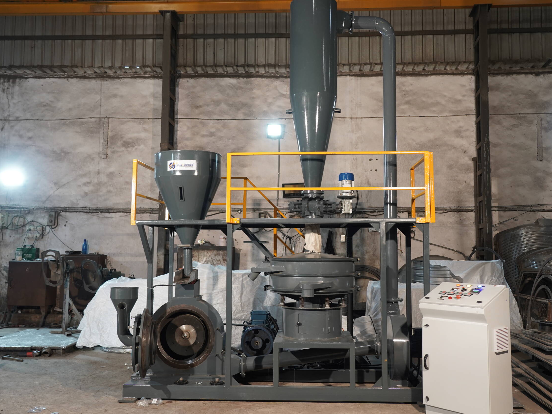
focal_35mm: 33
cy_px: 204
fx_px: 526
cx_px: 290
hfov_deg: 55.3
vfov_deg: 42.9
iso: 1000
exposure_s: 1/100
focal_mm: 30
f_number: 4
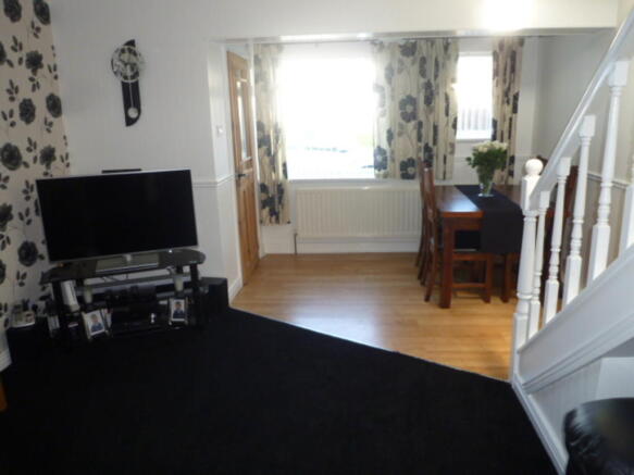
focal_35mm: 25
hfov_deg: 69.4
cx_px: 317
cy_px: 238
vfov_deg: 54.9
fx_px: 458
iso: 160
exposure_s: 1/30
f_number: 2.8
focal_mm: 4.5
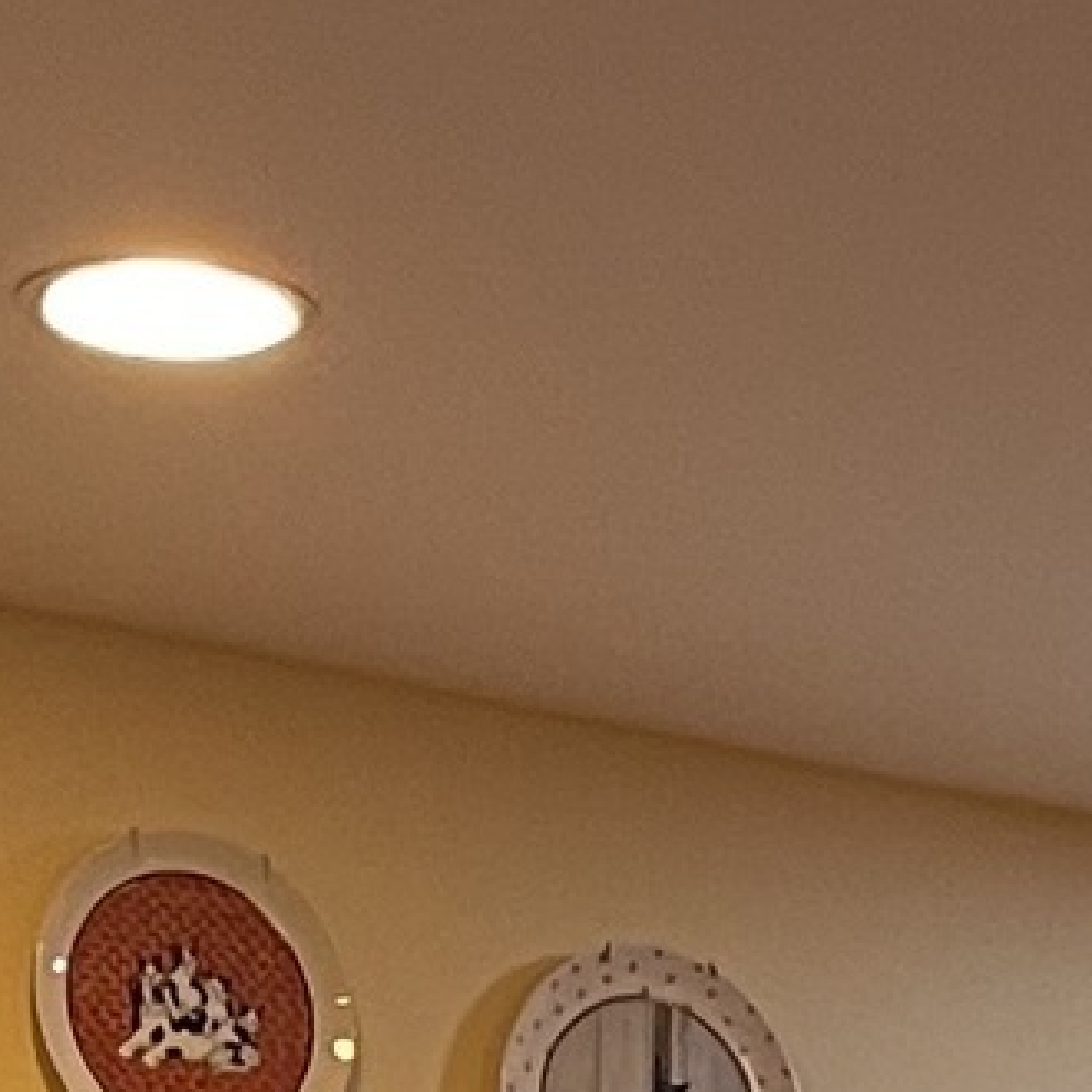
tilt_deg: -3.7
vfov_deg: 7.3
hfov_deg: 8.4
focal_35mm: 206
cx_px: 1516
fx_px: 7352
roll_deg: -0.4
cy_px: 3491
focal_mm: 5.1
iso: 250
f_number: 1.6
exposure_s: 1/60
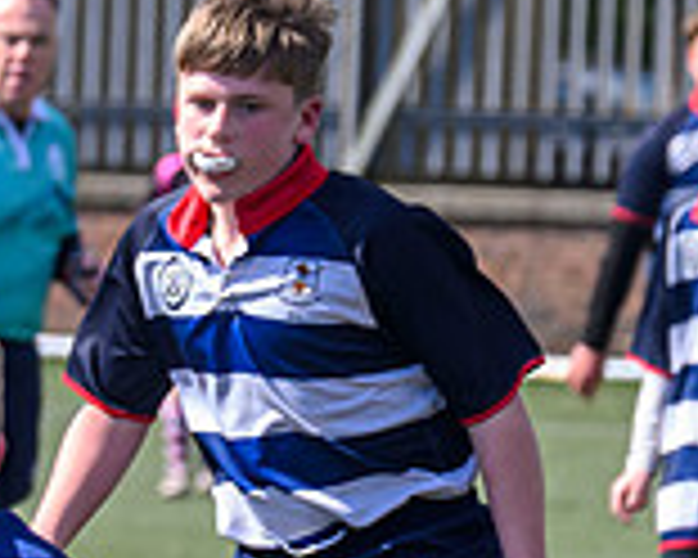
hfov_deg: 3.5
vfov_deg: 2.9
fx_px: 11176
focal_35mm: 541
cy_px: 662
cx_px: -915
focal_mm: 115
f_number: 4
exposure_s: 1/2000
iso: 500
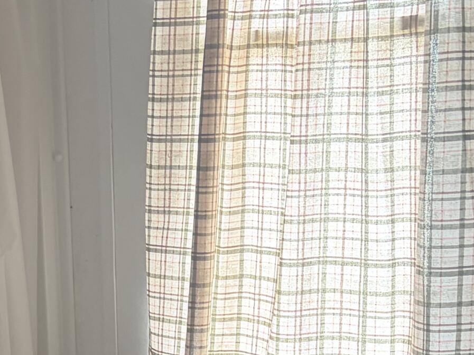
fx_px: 1191
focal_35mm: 87
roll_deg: +6.1
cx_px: -66
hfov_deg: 21.2
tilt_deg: -16.4
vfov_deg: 16.2
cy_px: 447
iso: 160
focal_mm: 5.96
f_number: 1.6
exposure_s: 1/60
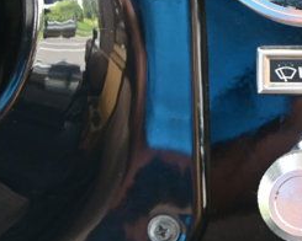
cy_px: -1
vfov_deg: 9.5
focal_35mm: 162
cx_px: 561
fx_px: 1448
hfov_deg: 11.0
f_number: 4.5
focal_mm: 27.5
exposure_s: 1/40
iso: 280
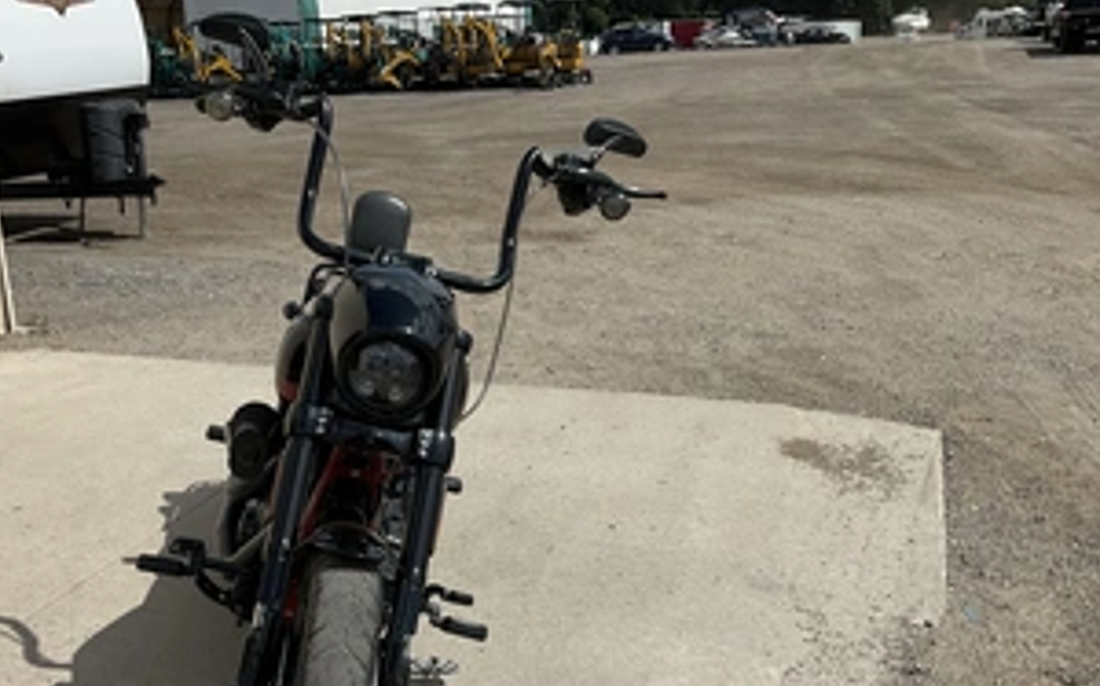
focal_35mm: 41
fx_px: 1228
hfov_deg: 47.5
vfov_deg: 30.8
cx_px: 370
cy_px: 484
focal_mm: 3
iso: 25
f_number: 1.8
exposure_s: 1/4065
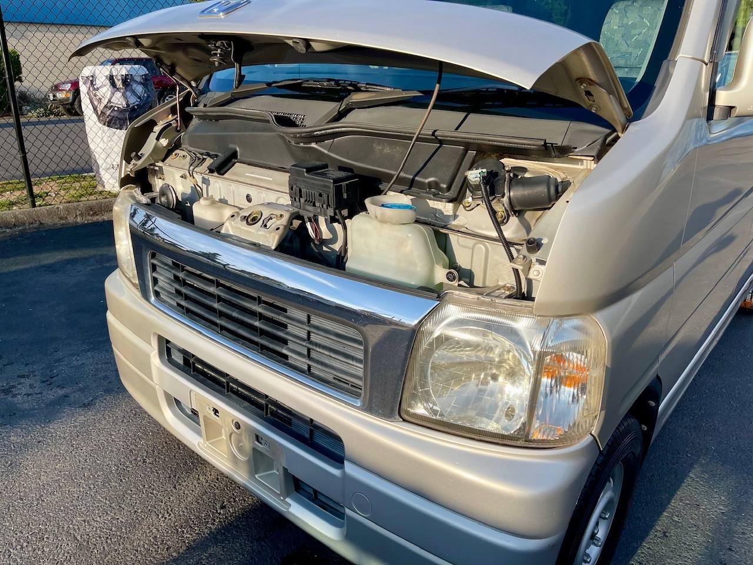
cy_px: 282
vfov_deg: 54.9
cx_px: 376
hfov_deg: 69.4
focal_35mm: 25
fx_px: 544
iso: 32
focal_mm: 5.1
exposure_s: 1/1912
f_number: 1.6
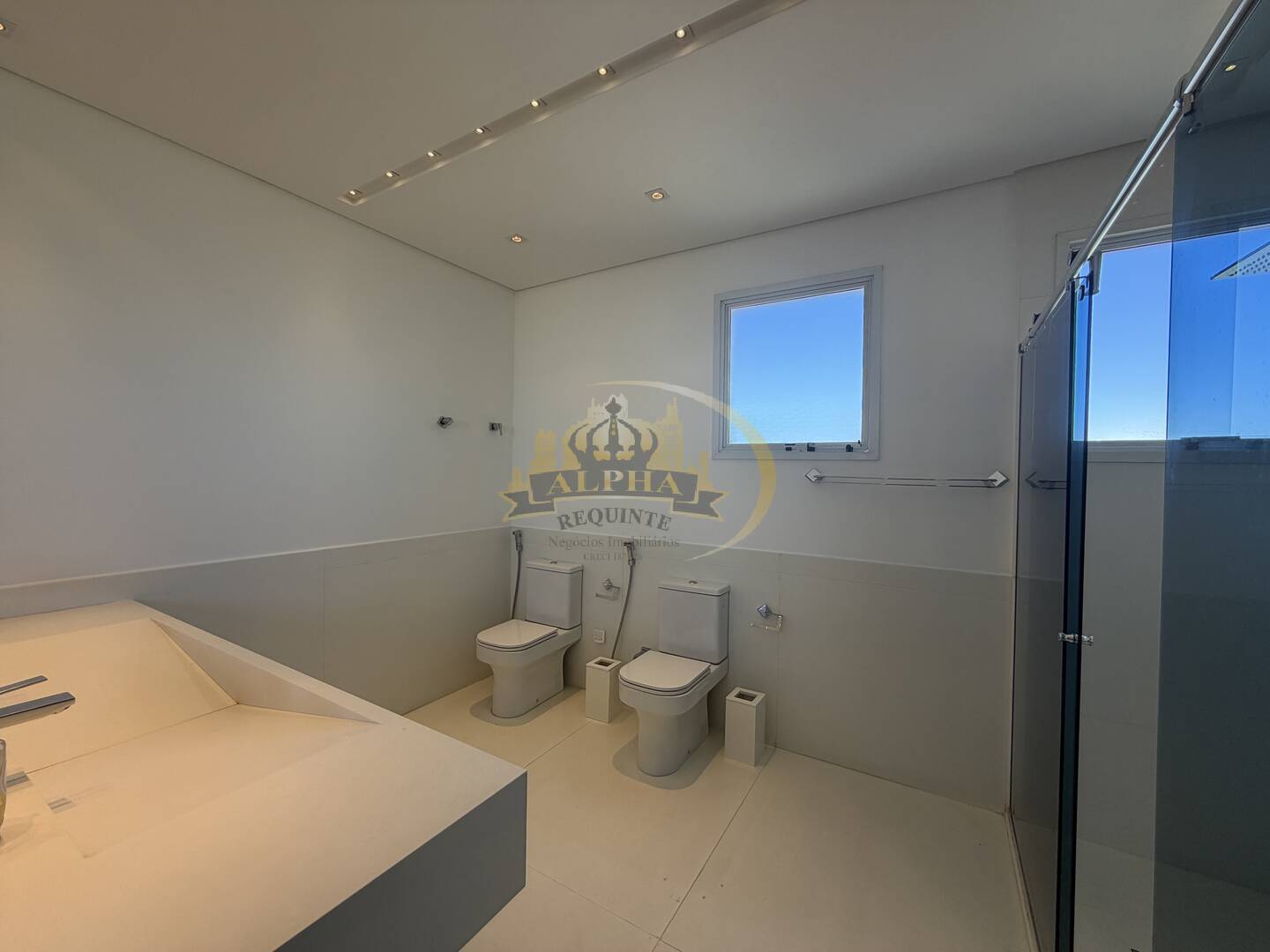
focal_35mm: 14
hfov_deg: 102.1
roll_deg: -0.9
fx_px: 514
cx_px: 635
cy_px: 476
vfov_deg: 85.7
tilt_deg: -0.7
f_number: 2.2
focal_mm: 2.22
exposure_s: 1/121
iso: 64
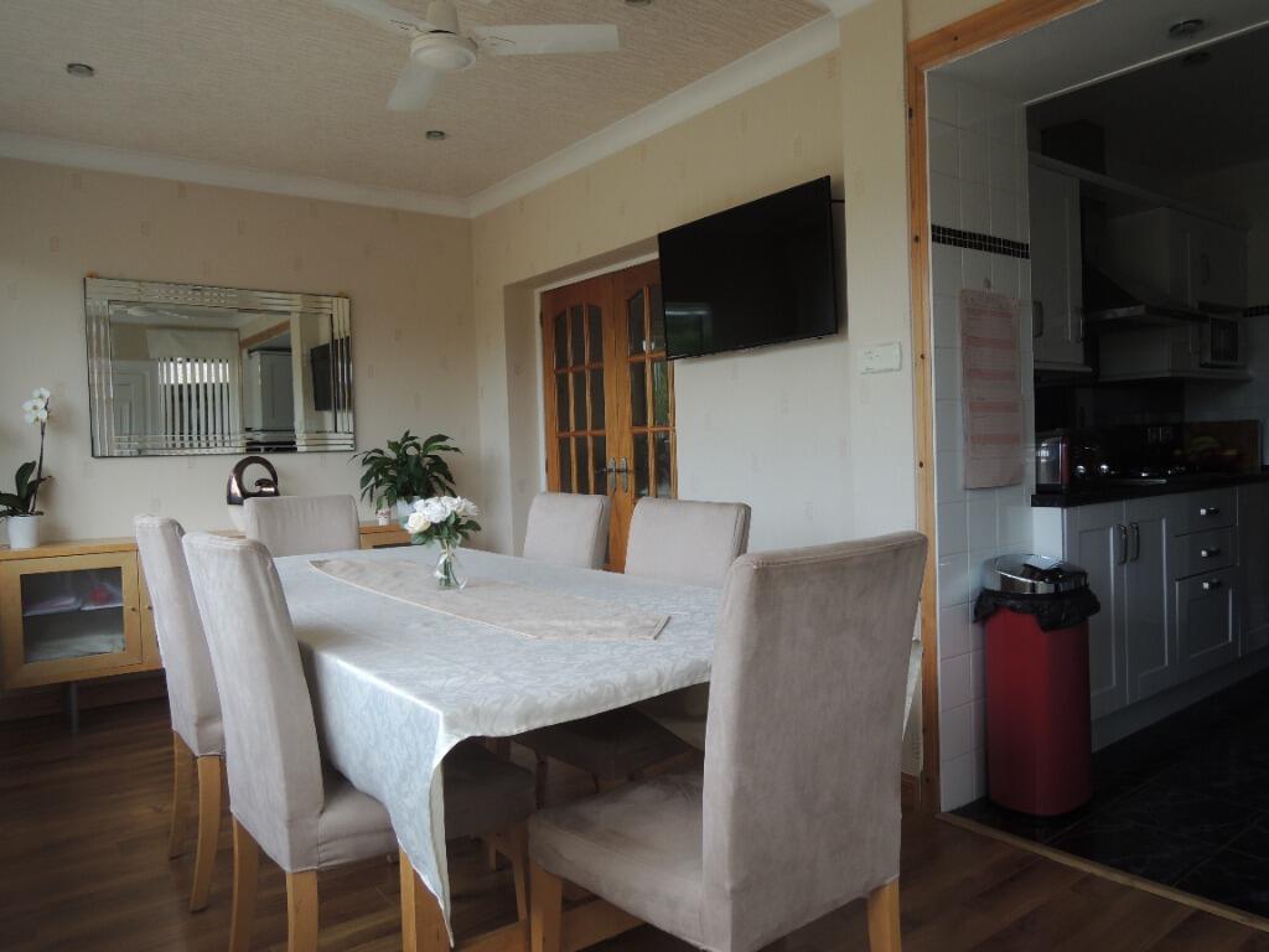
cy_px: 476
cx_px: 634
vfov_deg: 56.8
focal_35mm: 24
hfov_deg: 71.6
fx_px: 880
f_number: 2.8
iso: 100
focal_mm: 4.3
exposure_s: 1/100
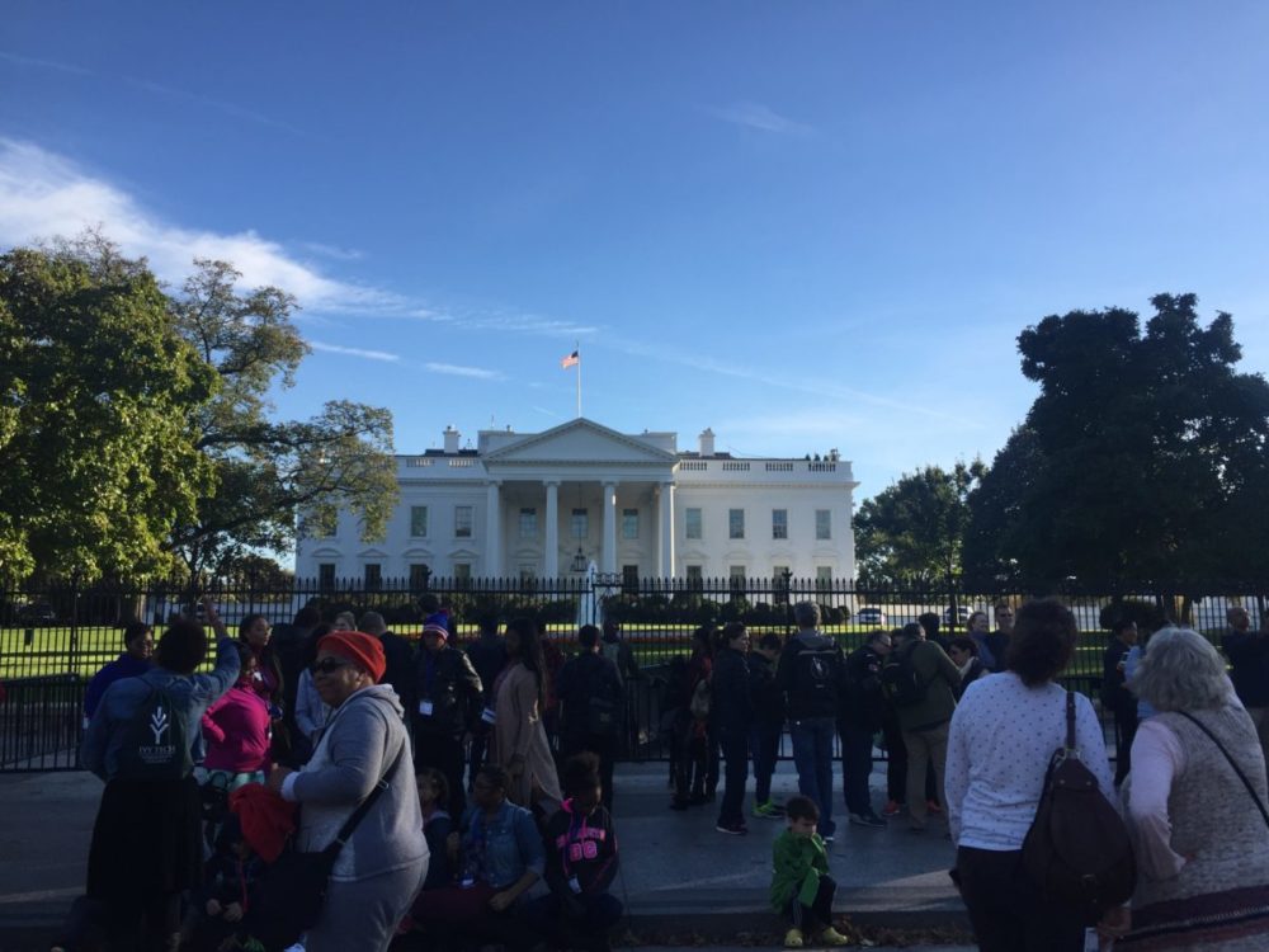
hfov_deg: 61.7
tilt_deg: +9.0
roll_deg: -0.4
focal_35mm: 29
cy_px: 476
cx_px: 634
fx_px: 1063
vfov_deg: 48.2
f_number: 2.2
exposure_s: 1/1068
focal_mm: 4.15
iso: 32
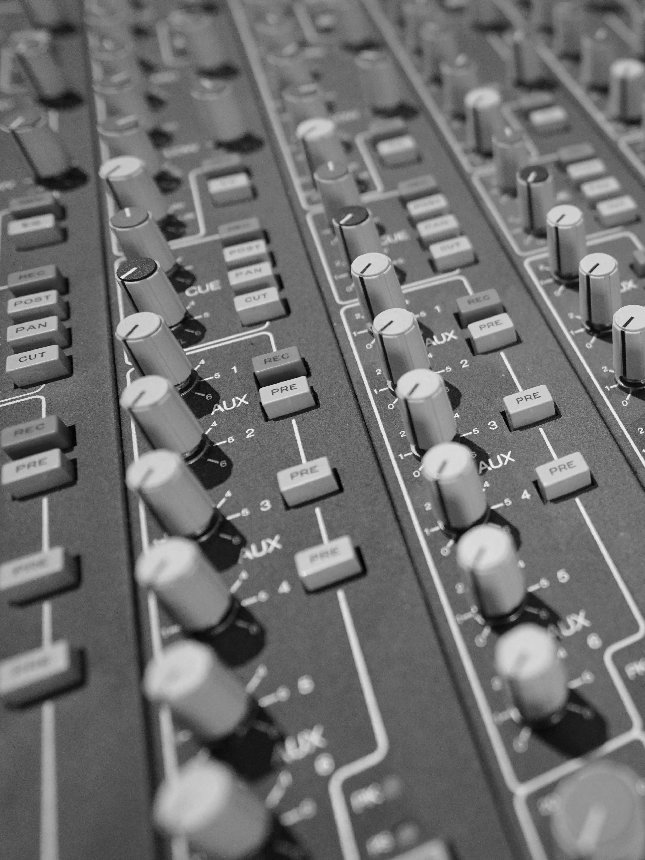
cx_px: 766
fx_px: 820
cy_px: 384
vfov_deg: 55.2
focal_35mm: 33
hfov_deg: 34.7
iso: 2500
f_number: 2.8
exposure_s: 1/125
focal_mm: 18
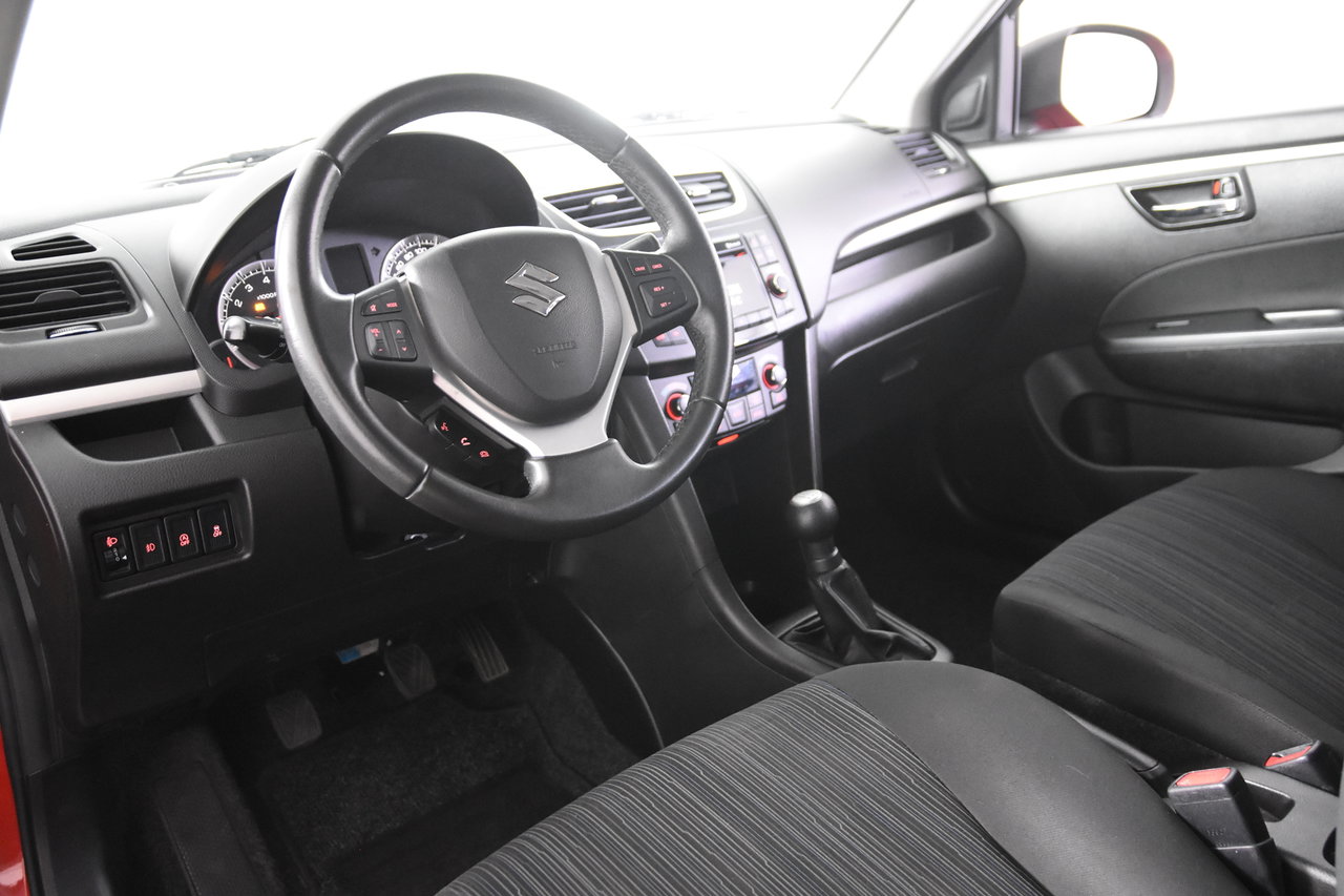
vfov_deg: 43.6
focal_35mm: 30
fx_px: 1120
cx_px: 672
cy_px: 448
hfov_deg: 61.9
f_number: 2.8
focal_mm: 20
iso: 4500
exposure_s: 1/30
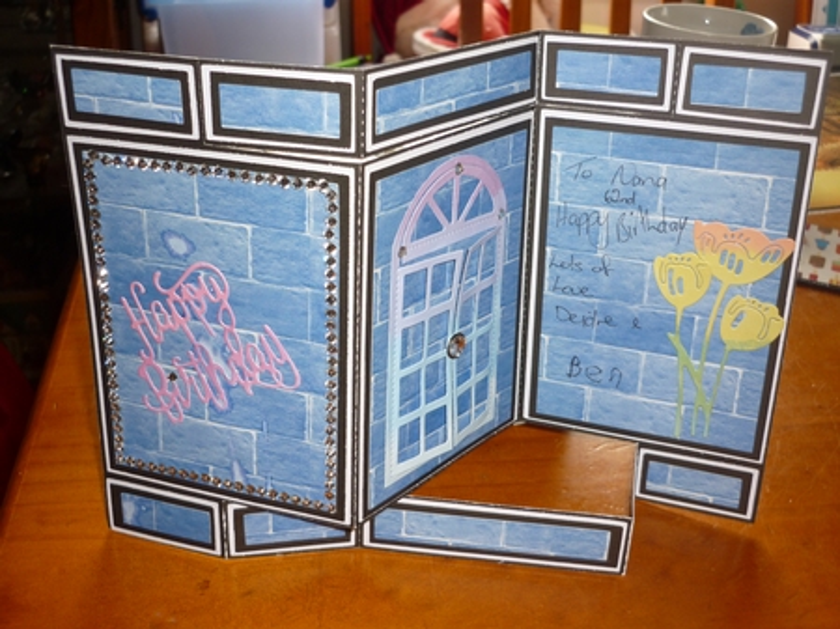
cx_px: 420
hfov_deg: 44.8
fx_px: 1019
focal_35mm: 42
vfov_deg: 34.3
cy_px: 314
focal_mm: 6.9
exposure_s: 1/30
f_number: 3
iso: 100
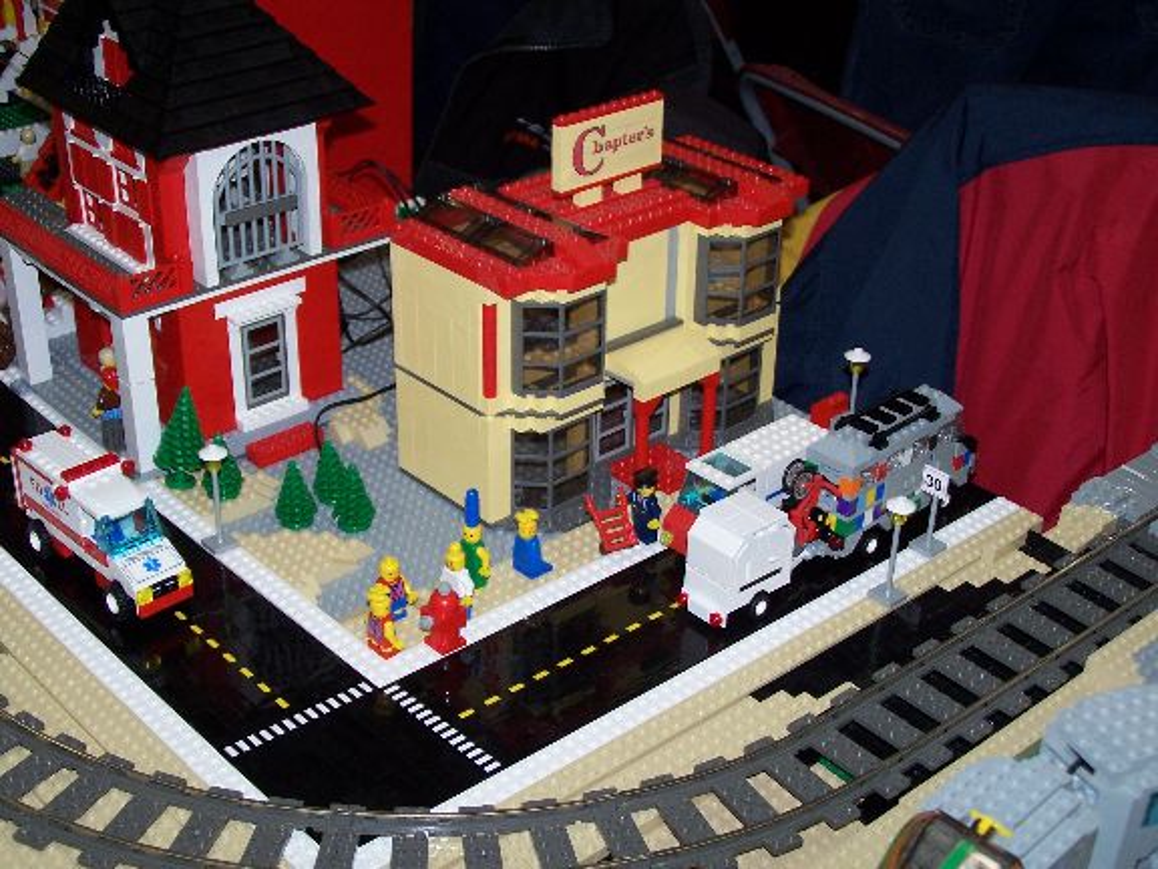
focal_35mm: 51
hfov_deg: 37.5
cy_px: 434
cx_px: 579
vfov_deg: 28.6
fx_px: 1706
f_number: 3
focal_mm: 8.5
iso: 140
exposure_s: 1/60
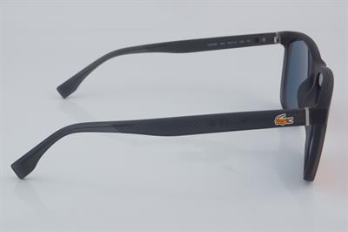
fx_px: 724
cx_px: 174
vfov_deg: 18.2
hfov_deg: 27.0
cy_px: 116
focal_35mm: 75
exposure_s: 1/4
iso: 100
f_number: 32
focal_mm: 50
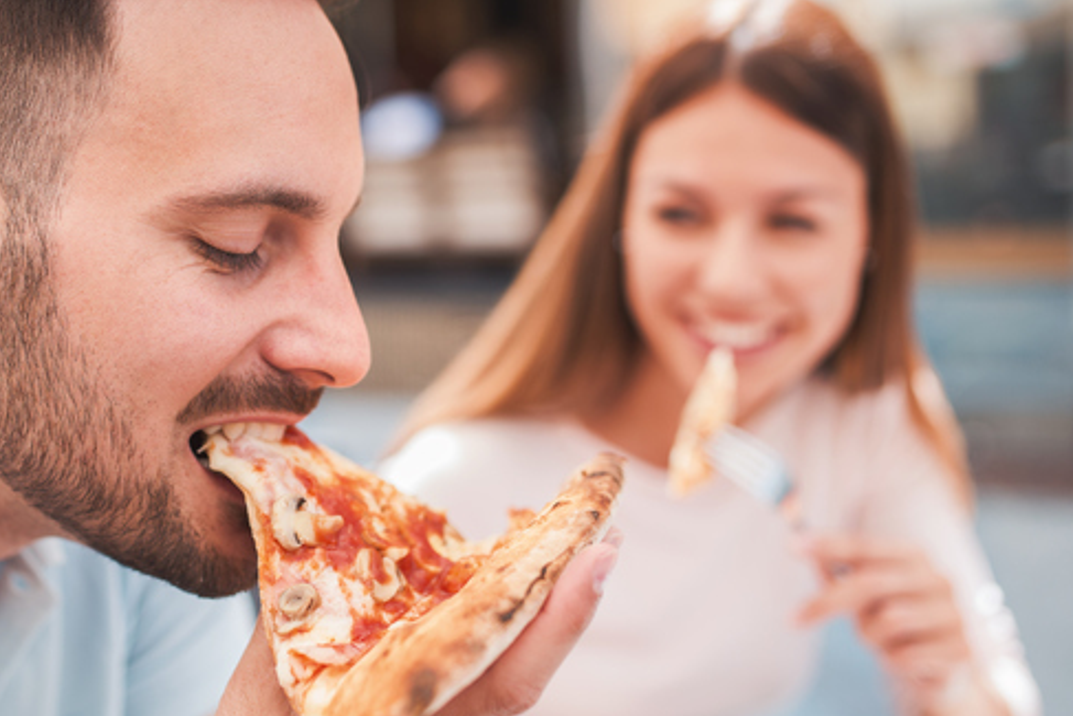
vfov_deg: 26.0
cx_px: 317
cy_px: 354
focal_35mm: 52
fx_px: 1550
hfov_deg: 37.6
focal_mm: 35
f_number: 1.8
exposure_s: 1/500
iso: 100
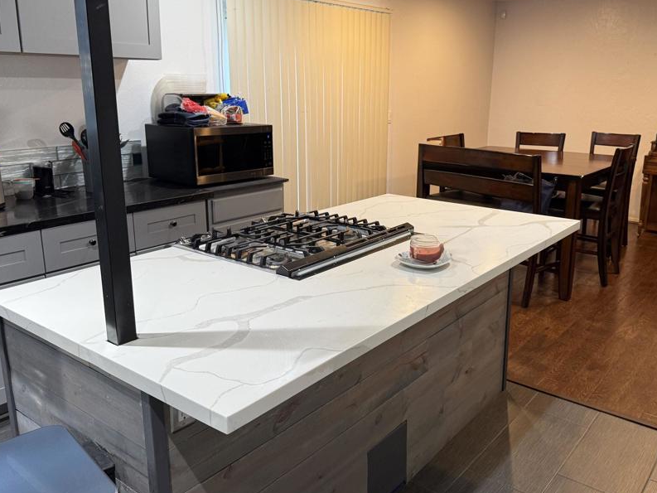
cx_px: 373
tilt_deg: -13.7
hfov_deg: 58.1
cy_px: 225
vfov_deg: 45.4
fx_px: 588
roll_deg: -1.4
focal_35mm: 31
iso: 200
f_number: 1.78
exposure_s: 1/60
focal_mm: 6.76
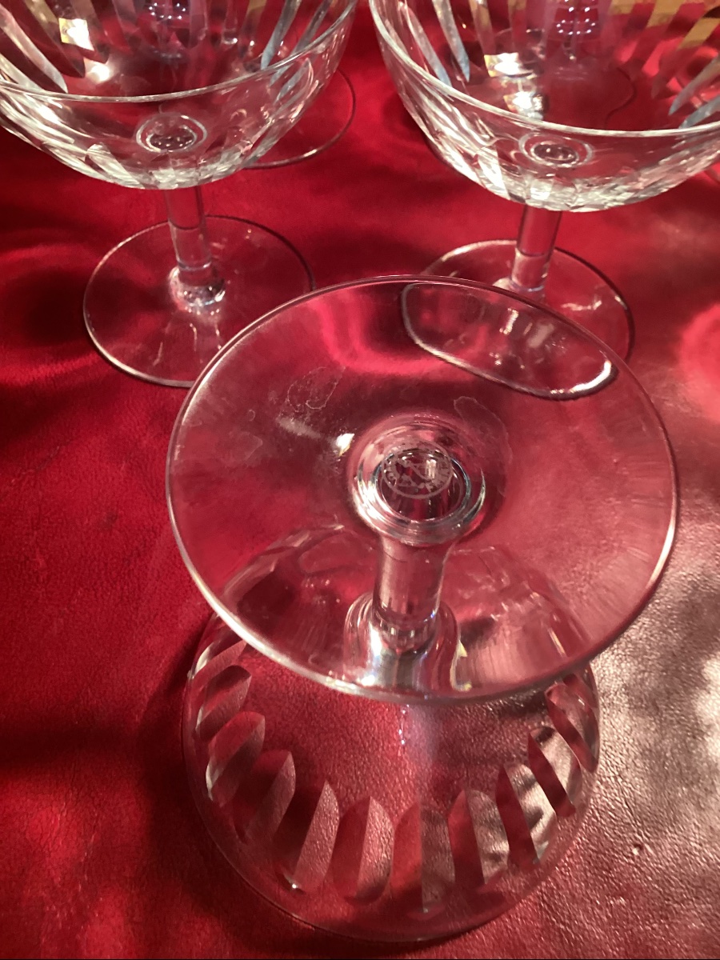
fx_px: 860
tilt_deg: -56.8
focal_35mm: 31
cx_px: 360
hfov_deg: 45.4
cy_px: 480
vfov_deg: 58.4
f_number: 2.4
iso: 320
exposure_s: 1/50
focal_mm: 3.3
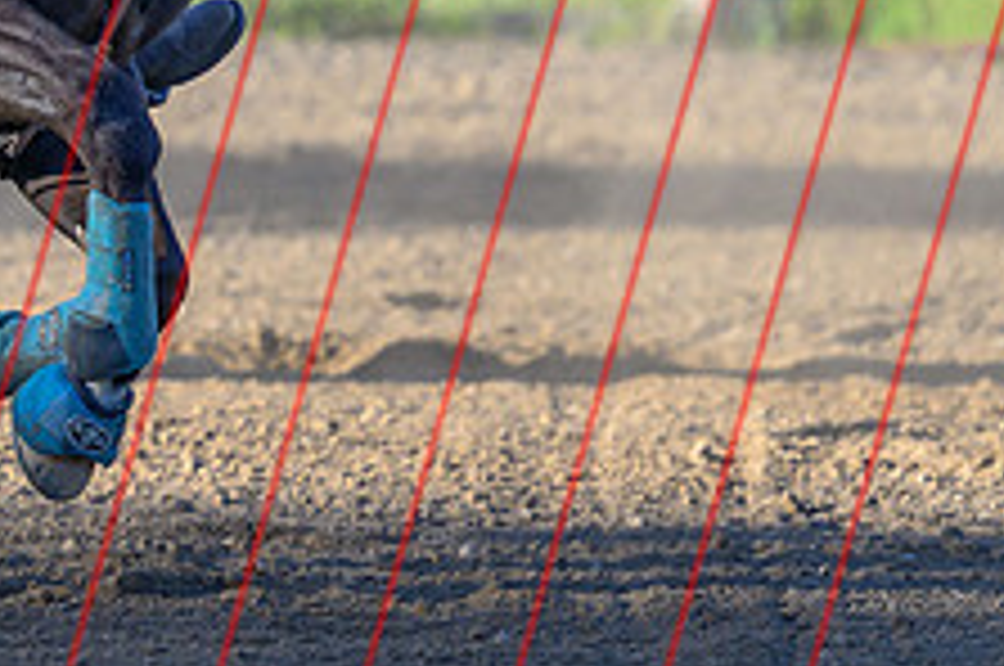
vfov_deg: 2.6
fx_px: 14453
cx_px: 119
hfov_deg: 4.0
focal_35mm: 519
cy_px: -63
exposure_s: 1/2500
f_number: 2.8
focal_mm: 130
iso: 800
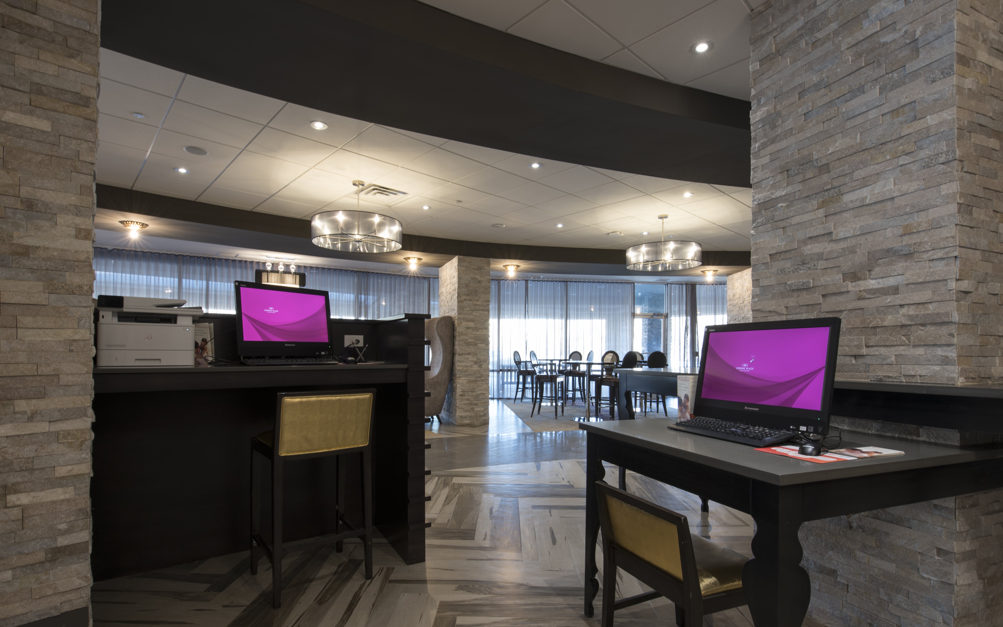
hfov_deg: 91.1
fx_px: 492
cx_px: 498
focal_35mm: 18
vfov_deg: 64.8
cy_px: 346
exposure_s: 2.5
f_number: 16
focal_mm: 17
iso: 100
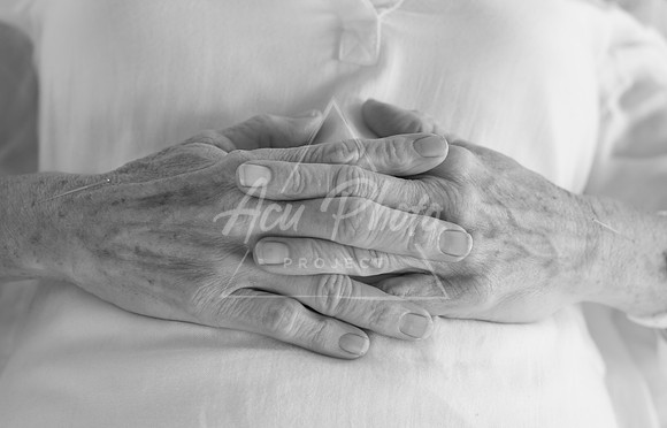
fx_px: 944
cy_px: 212
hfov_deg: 38.9
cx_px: 333
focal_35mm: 52
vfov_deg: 25.5
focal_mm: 50
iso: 640
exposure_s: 1/125
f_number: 5
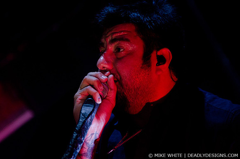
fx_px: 698
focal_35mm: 105
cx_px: 120
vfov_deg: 13.0
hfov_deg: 19.5
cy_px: 80
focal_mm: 70
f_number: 2.8
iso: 1600
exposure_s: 1/250
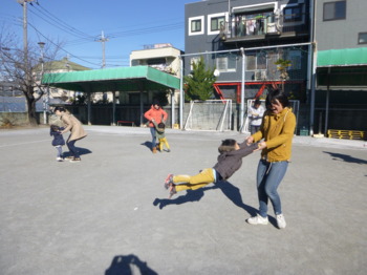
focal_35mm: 25
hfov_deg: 69.4
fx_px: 265
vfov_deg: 54.8
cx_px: 184
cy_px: 138
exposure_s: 1/640
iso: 100
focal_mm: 4.5
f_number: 3.9
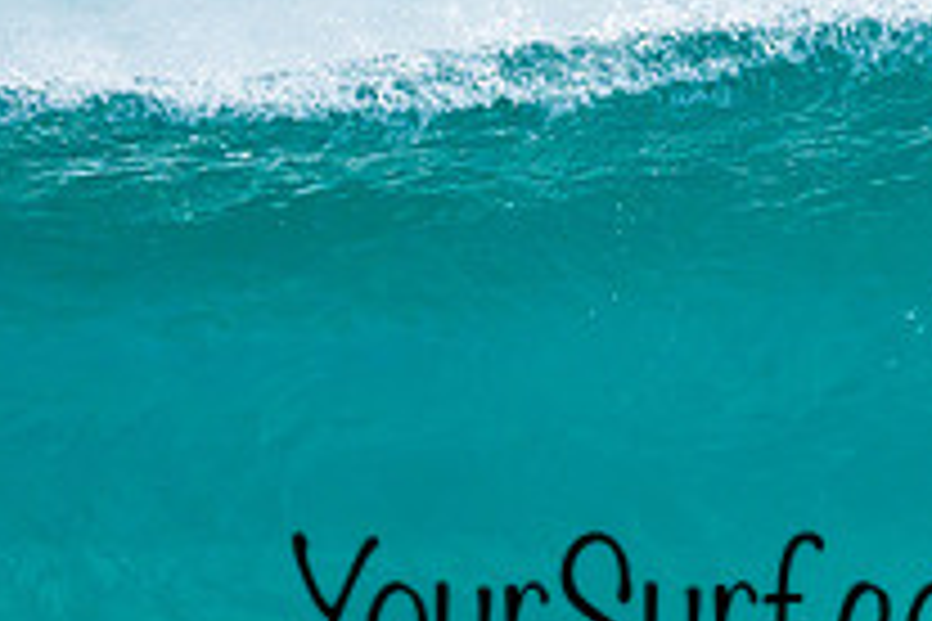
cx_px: 1148
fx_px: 79965
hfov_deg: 0.7
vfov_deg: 0.4
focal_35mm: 3089
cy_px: 662
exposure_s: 1/2000
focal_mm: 800
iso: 450
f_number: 6.3
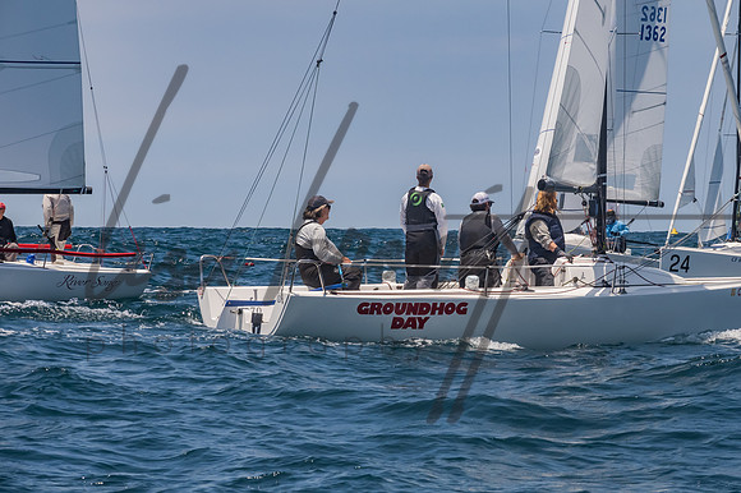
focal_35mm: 202
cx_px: 370
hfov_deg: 10.2
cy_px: 246
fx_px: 4155
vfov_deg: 6.8
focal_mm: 135
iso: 640
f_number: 14
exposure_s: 1/1250
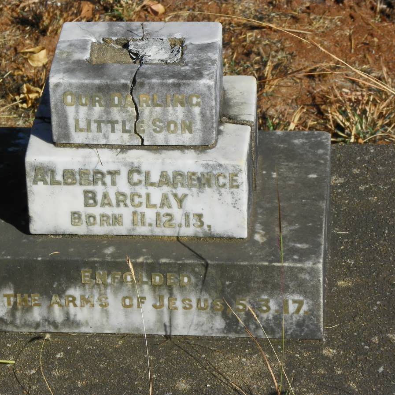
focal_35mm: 175
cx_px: 134
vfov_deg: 10.0
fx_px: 2259
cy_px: 198
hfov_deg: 10.0
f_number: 6.3
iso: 64
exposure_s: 1/250
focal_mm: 26.4
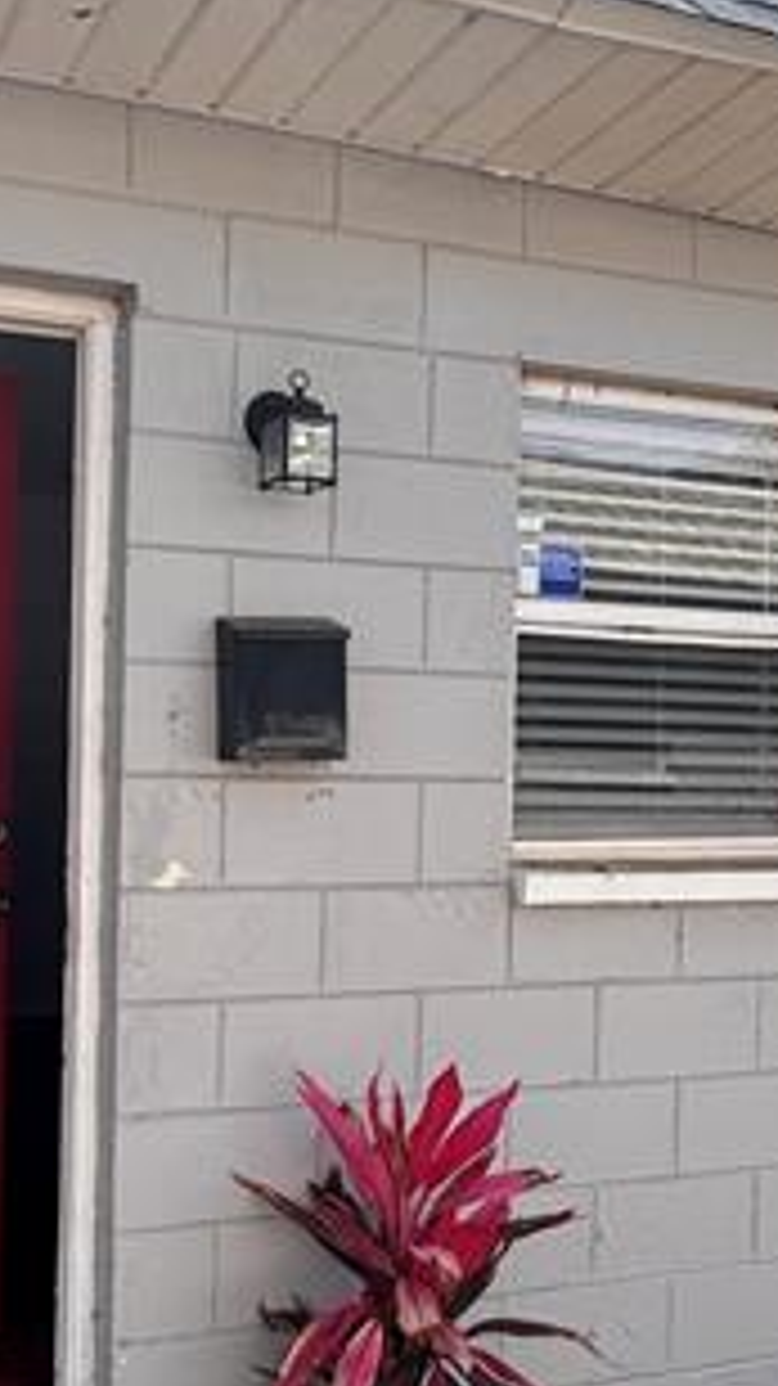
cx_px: 126
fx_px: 1395
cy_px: 747
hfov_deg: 30.2
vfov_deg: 52.7
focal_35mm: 38
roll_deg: -0.3
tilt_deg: +0.4
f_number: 2.2
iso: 40
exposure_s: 1/270
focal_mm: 2.22
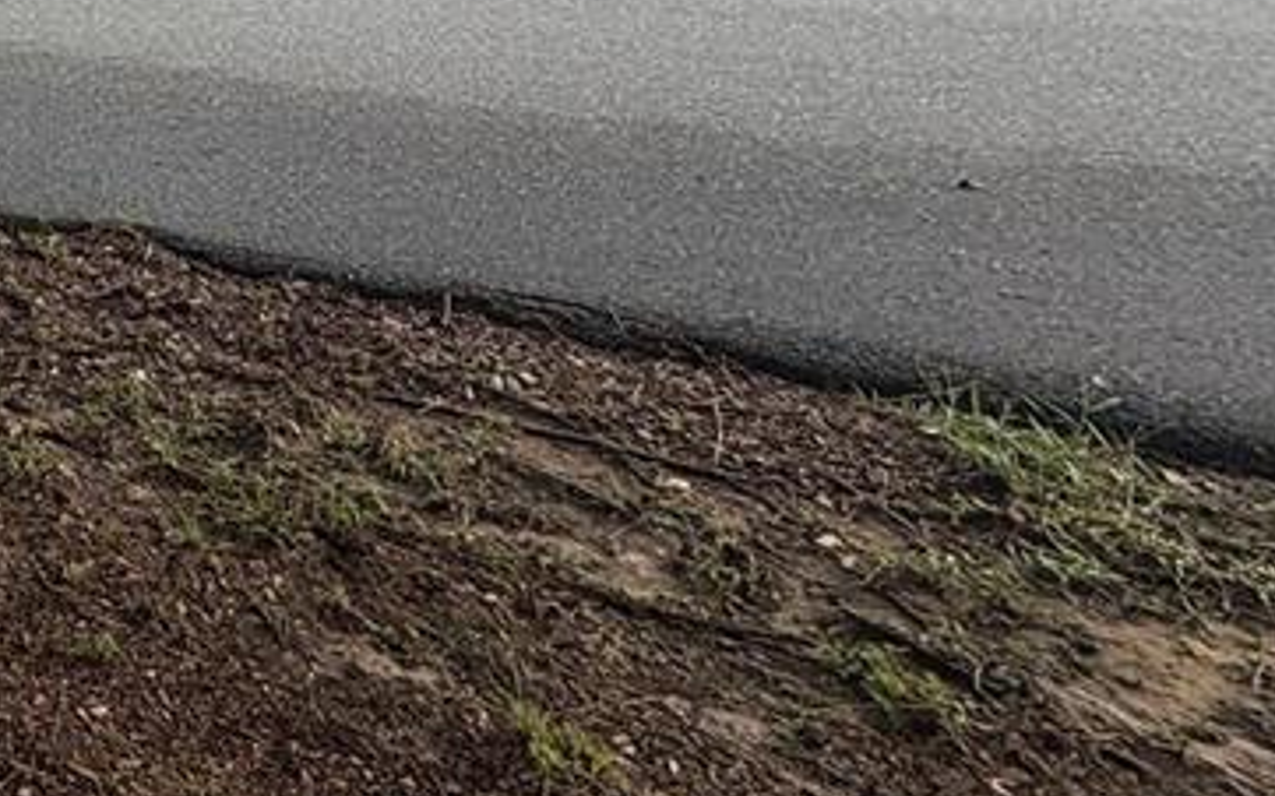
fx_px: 1459
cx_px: -440
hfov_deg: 32.8
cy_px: -394
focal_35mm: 42
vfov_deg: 24.1
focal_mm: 2.22
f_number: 2.2
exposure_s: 1/1020
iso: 40
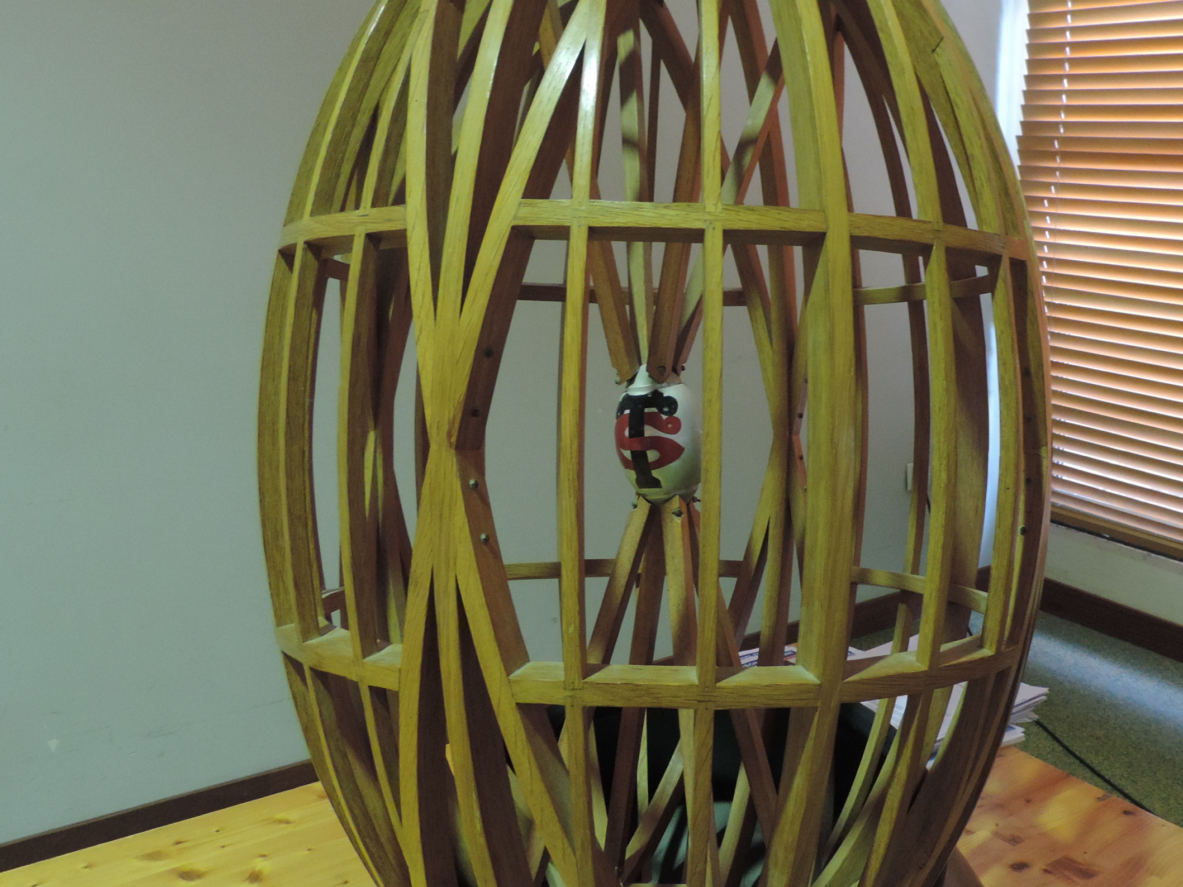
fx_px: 1265
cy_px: 413
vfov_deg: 38.7
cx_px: 786
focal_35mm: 37
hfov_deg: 49.3
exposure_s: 1/15
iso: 400
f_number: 3
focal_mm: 4.3
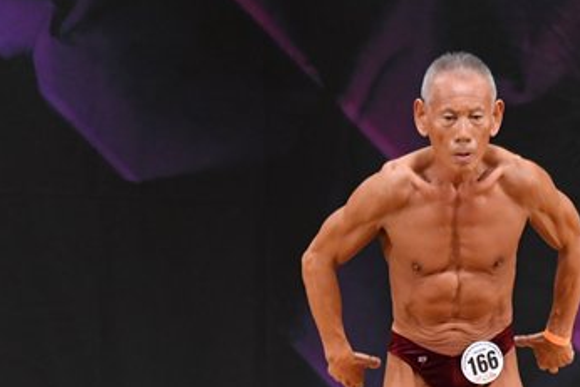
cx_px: 457
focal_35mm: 604
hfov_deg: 3.4
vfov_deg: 2.3
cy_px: 345
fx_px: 9735
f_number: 5.6
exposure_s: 1/400
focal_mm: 180
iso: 3200
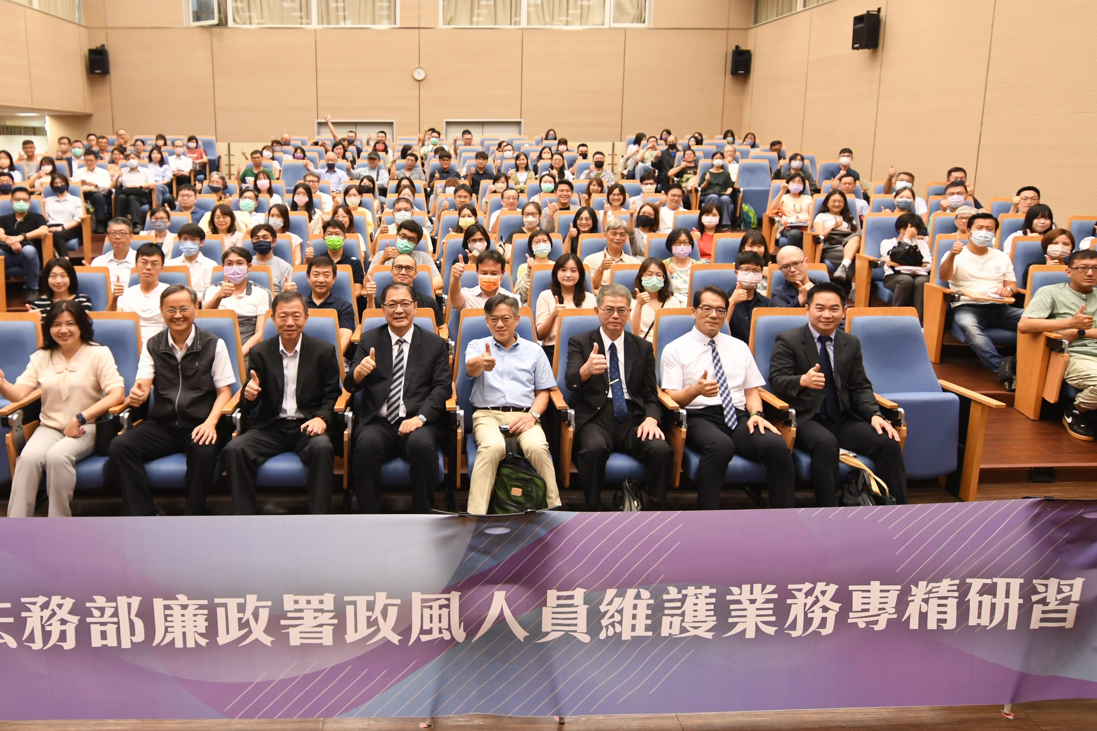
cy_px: 266
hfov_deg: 73.0
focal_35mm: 24
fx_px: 731
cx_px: 441
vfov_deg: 52.5
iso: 800
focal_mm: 12
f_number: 3.5
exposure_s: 1/50
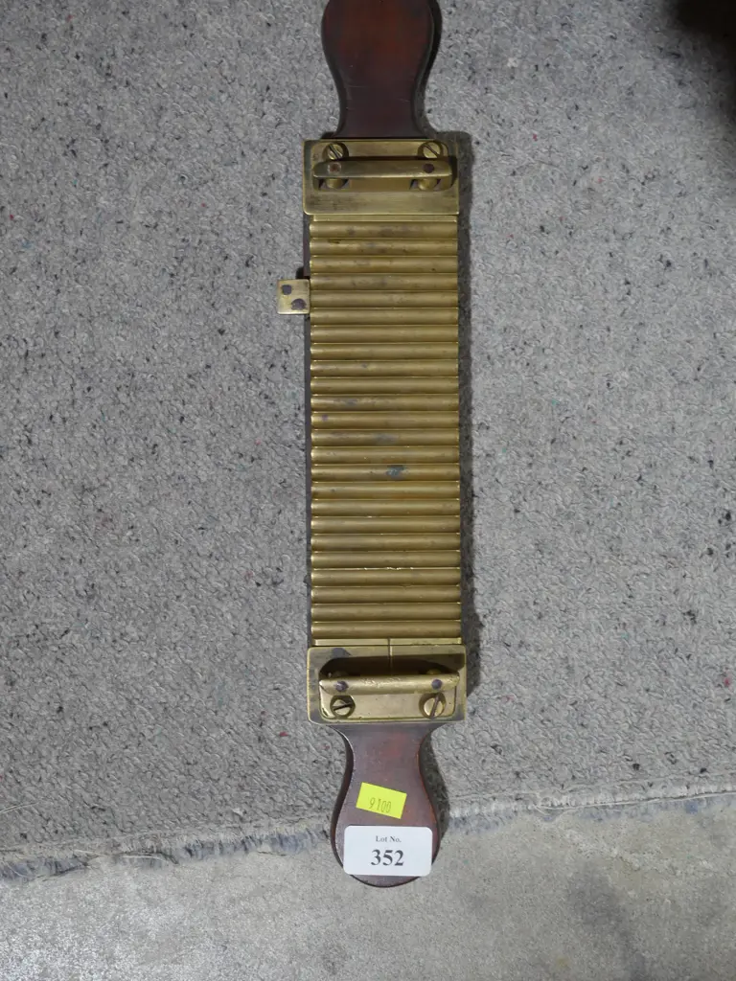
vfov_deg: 41.2
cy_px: 490
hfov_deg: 31.5
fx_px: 1304
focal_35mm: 46
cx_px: 368
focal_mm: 23
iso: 640
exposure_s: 1/60
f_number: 5.1
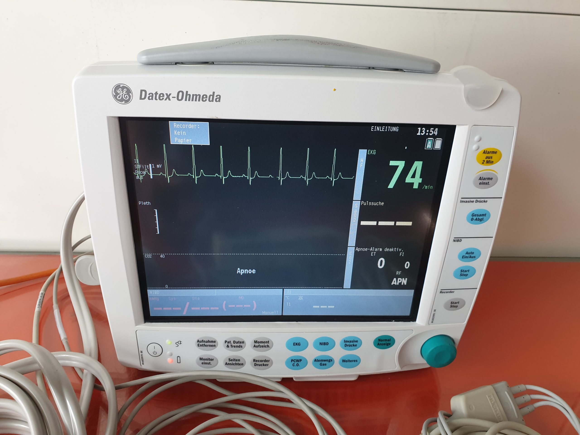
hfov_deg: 67.3
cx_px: 290
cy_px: 218
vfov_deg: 53.1
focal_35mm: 26
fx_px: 436
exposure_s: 1/50
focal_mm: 4.3
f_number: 2.4
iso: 160
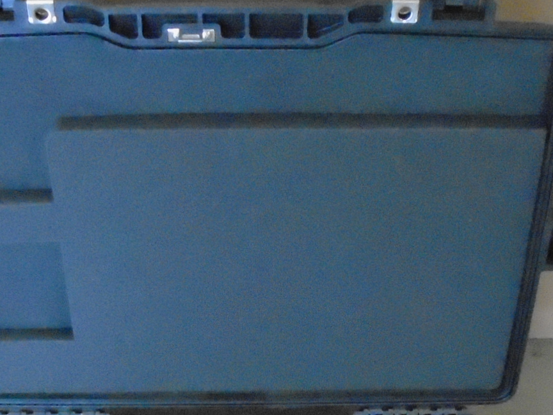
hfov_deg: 25.0
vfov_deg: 18.4
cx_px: 282
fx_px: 1246
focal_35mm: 78
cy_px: 416
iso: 1250
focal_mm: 4.6
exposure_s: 1/60
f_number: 3.2
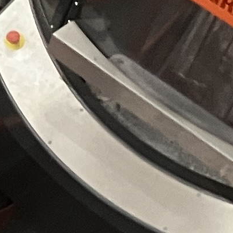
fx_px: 1881
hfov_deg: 5.9
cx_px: -745
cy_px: 82
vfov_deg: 7.1
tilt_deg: -45.5
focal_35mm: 247
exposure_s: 1/60
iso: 160
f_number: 1.8
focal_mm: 3.99
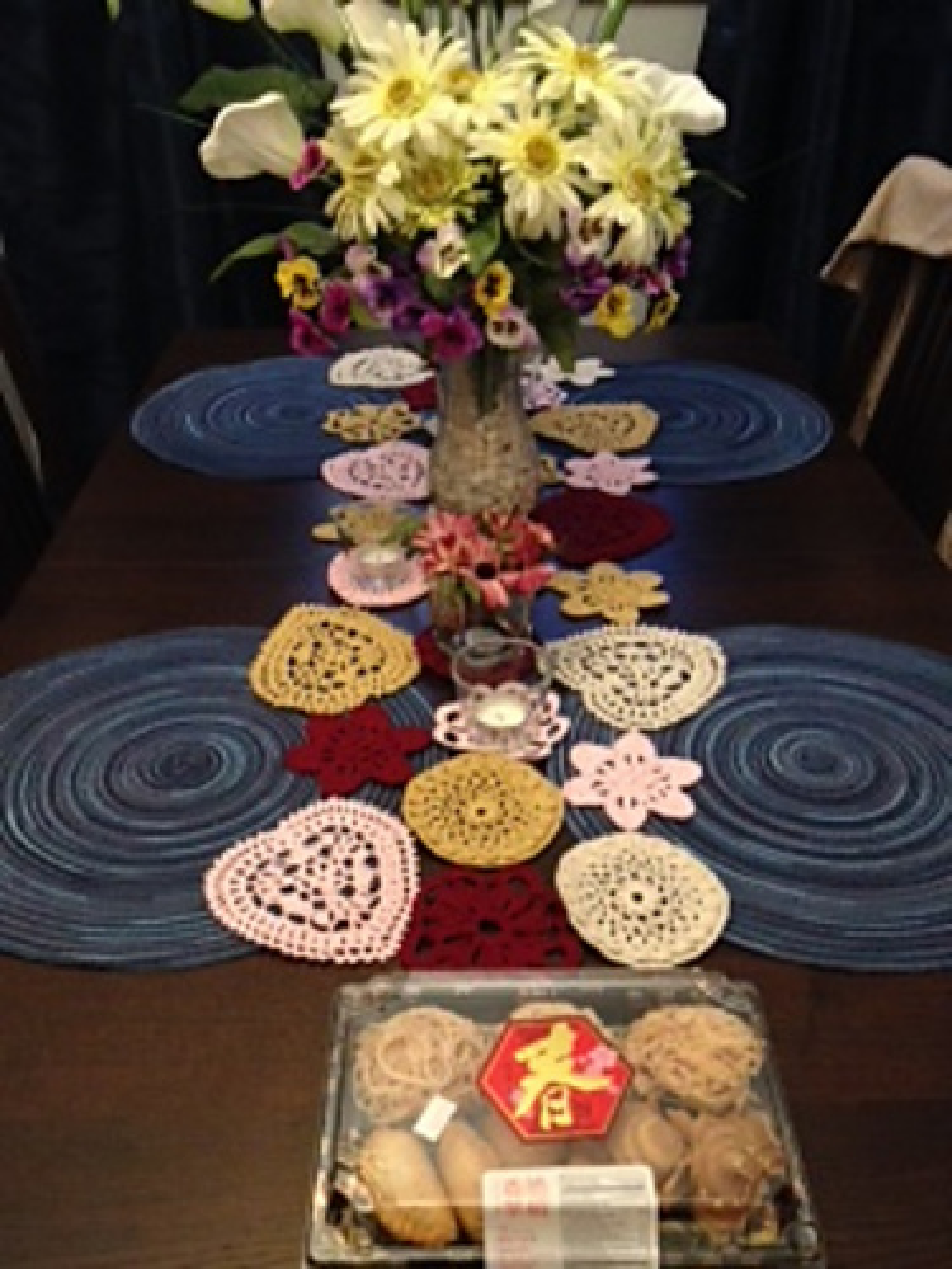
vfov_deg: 52.6
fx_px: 1283
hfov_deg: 40.7
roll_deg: +1.9
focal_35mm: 35
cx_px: 476
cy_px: 634
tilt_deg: -31.8
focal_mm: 4.28
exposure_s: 1/20
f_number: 2.4
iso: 400
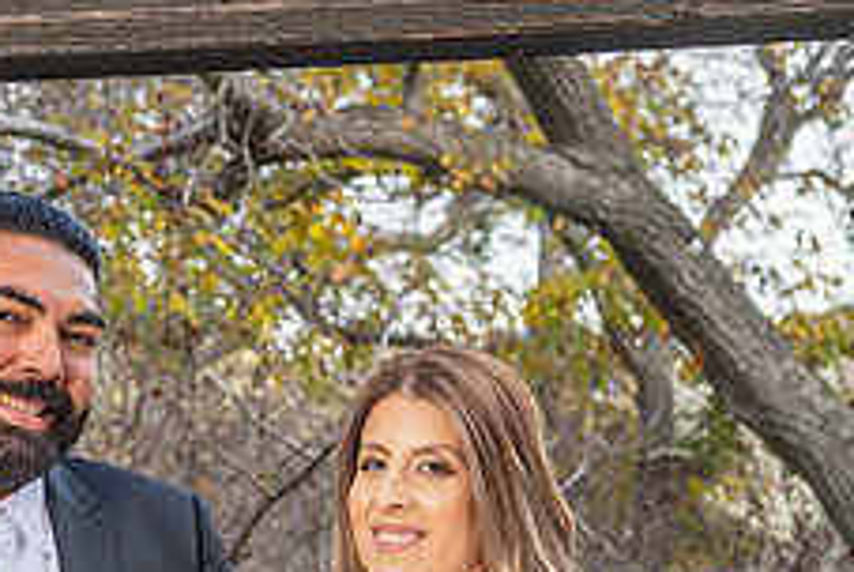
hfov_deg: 13.3
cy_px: 746
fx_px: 3610
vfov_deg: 8.9
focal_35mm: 152
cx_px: 30
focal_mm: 52
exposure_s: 1/125
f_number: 5.6
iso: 200
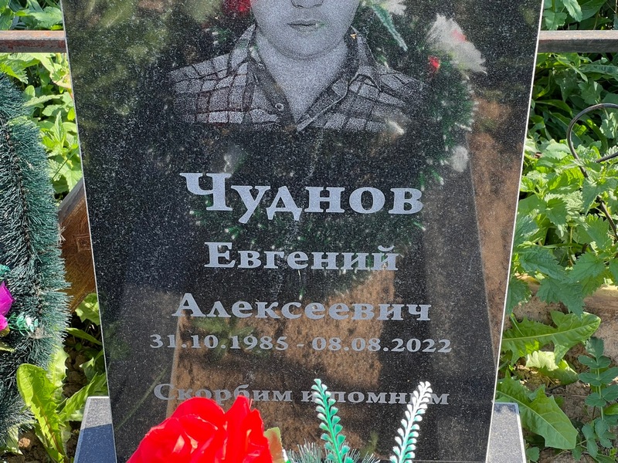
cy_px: 232
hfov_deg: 25.3
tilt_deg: -37.9
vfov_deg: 19.1
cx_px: 309
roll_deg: +0.4
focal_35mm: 77
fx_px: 1375
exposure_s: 1/99
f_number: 2.8
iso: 40
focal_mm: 9
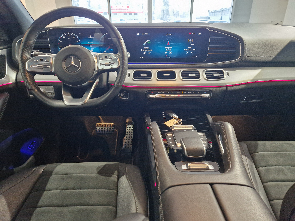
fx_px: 196
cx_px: 148
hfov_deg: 73.9
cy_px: 110
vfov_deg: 58.9
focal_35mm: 23
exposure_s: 1/100
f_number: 1.8
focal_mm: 5.4
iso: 800
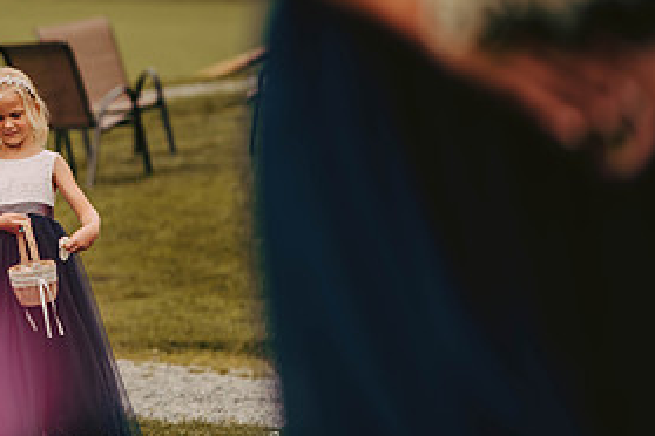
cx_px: -12
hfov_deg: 5.6
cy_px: 224
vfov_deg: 3.8
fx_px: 6622
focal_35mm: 364
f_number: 2.8
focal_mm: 175
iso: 200
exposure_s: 1/1000
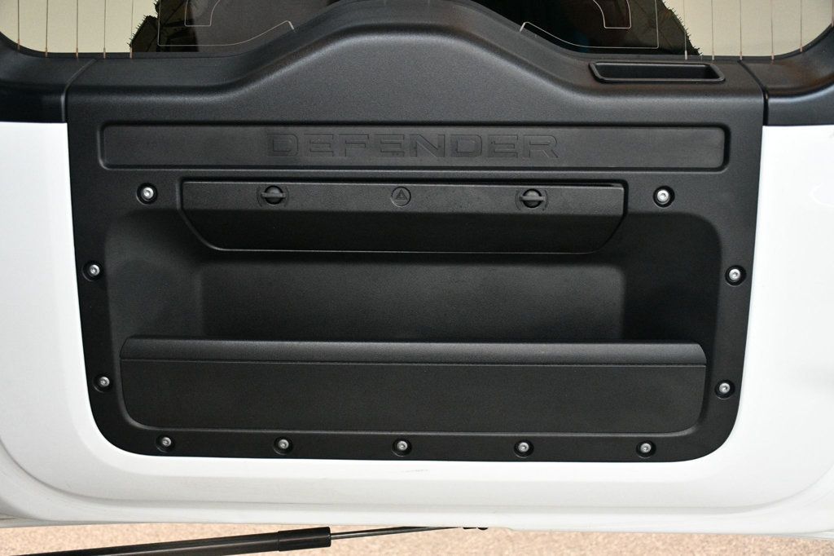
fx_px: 926
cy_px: 278
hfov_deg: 48.5
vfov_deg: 33.4
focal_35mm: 40
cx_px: 417
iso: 3200
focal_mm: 27
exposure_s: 1/80
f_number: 4
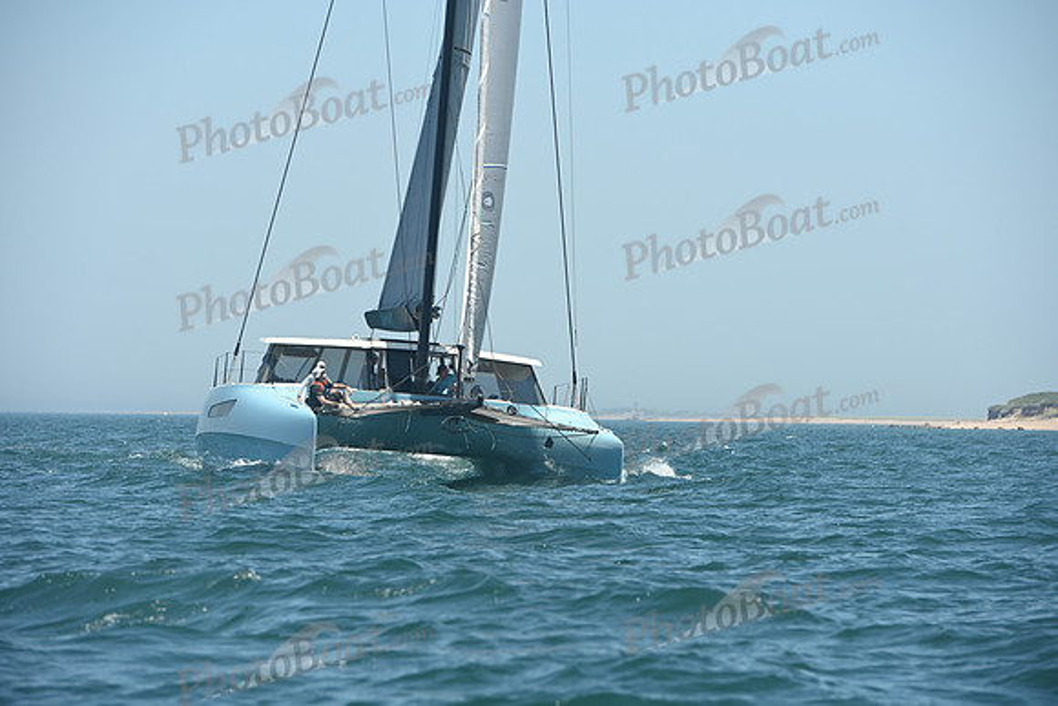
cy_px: 353
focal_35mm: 200
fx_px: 5879
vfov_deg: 6.9
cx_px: 529
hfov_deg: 10.3
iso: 320
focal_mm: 200
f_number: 7.1
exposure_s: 1/1000
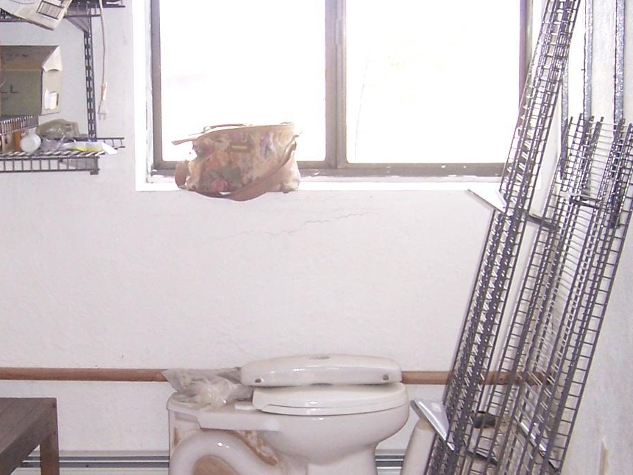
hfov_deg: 23.9
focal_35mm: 81
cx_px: 171
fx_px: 1482
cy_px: 323
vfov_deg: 18.2
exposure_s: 1/60
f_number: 3
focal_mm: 6
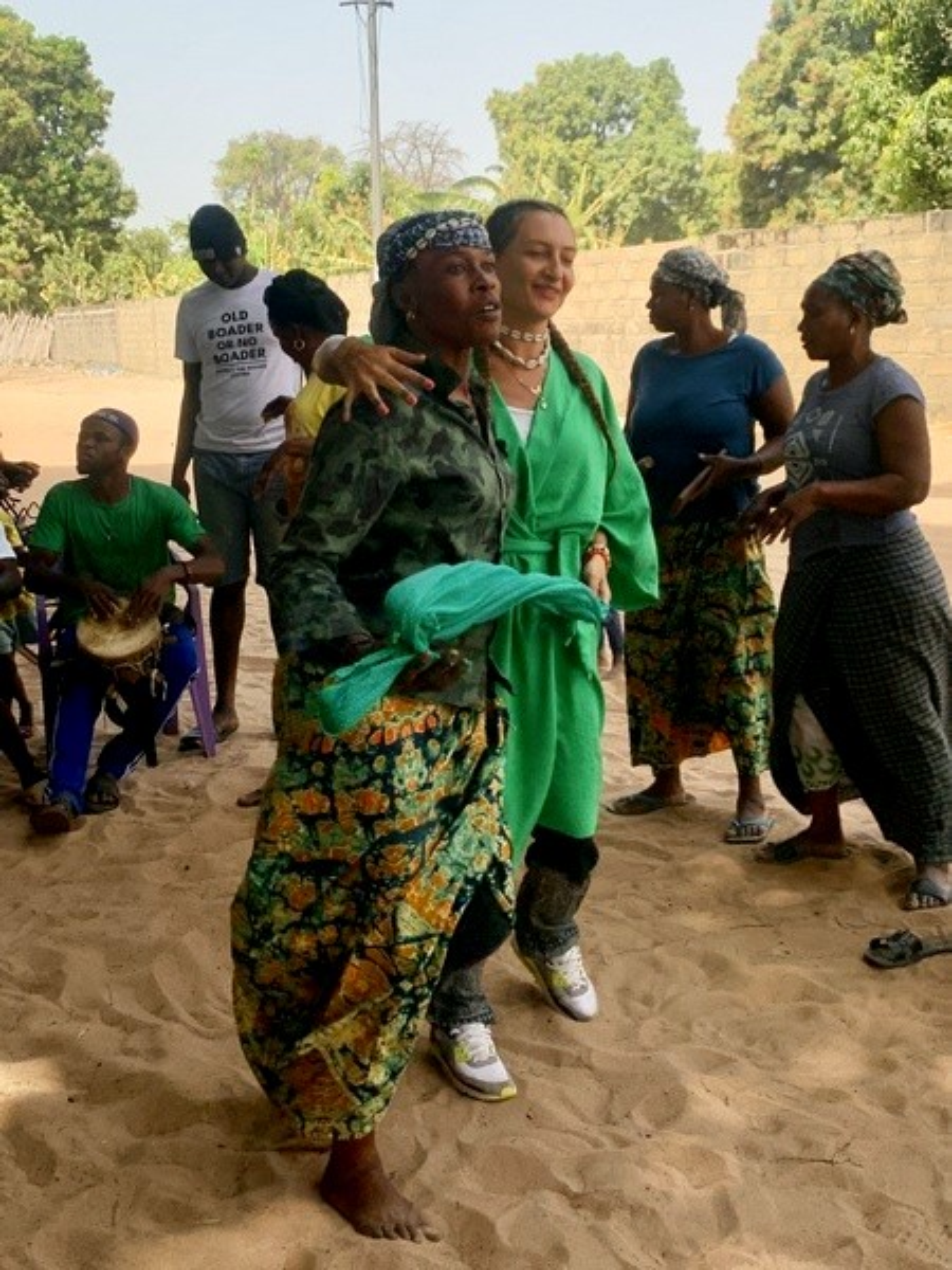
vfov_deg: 55.4
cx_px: 476
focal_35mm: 33
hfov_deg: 42.9
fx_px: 1210
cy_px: 635
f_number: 1.8
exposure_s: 1/1205
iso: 25
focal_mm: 4.25
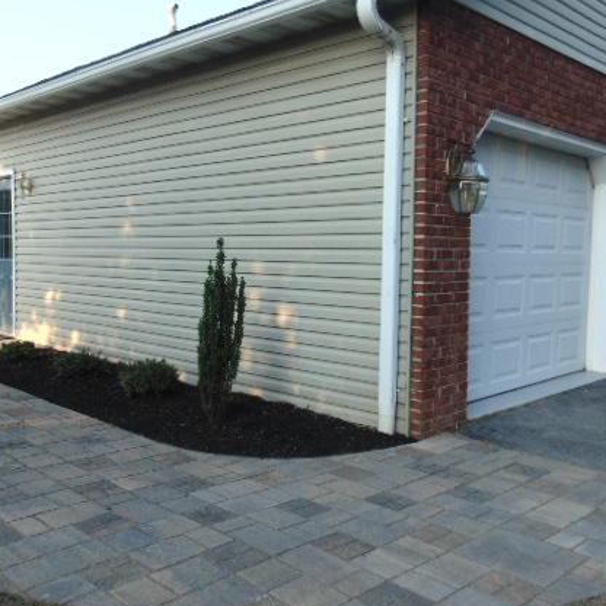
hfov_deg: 48.4
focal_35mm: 34
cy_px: 300
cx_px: 268
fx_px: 673
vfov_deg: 48.4
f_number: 3
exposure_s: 1/200
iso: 80
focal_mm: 4.5
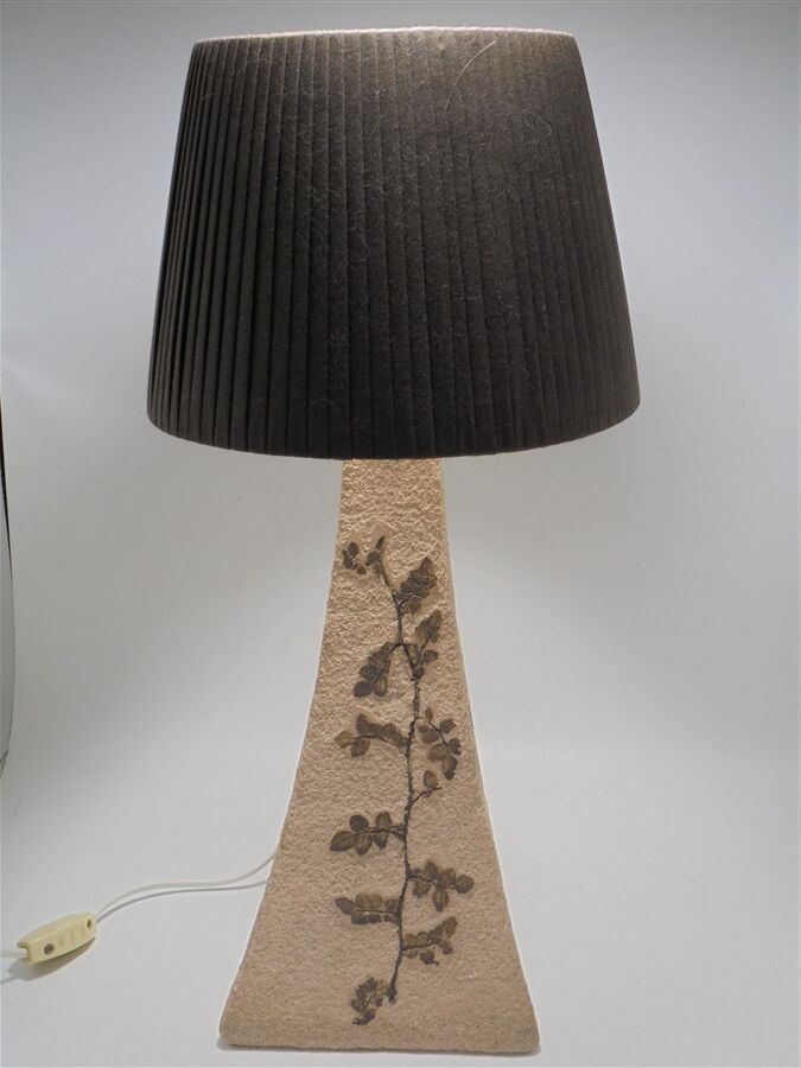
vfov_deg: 43.9
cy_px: 534
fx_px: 1327
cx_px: 400
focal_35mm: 43
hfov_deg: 33.6
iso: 100
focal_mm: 7.8
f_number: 4.5
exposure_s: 1/40
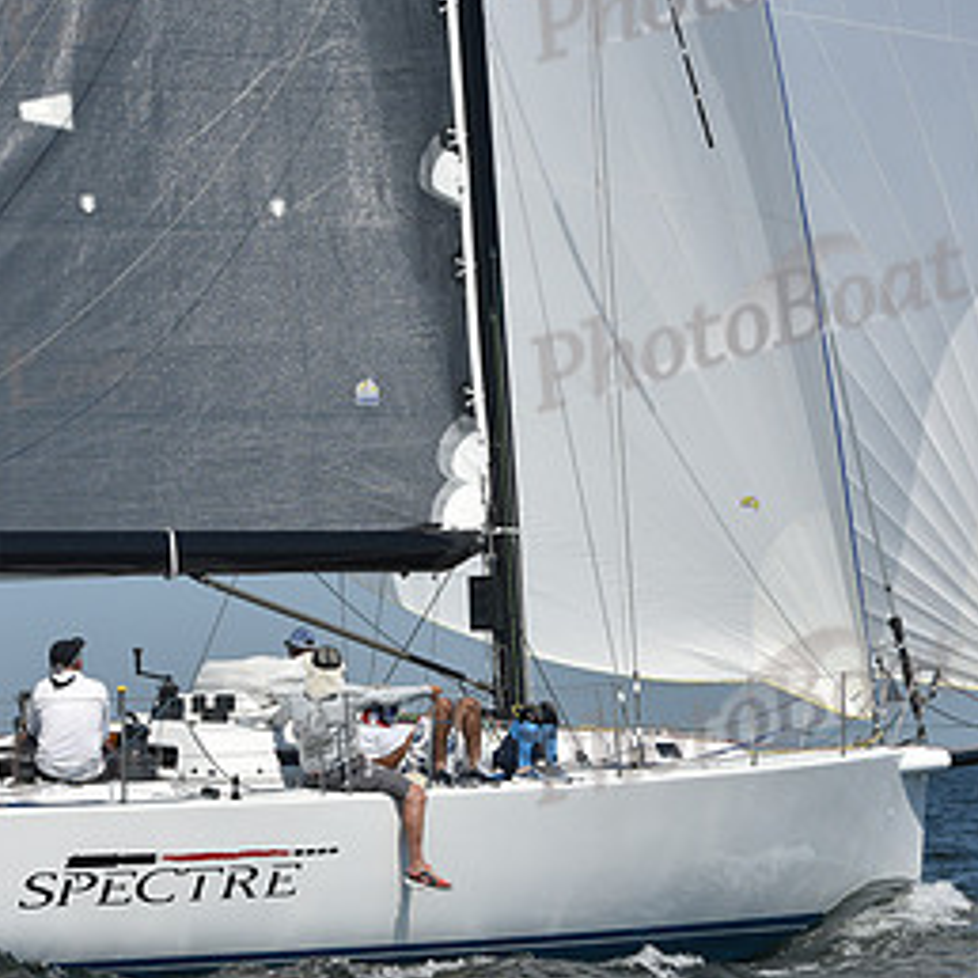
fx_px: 4283
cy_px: 563
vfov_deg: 13.0
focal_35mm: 134
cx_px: 337
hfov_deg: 13.0
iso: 250
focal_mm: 70
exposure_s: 1/1250
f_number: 10
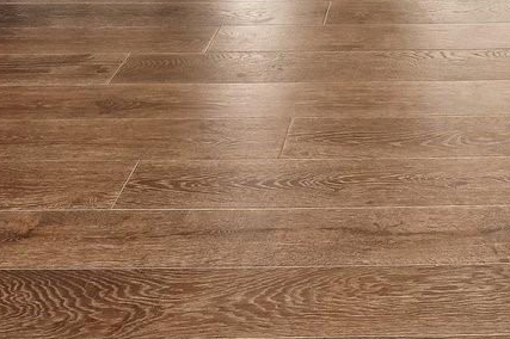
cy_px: -378
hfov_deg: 27.0
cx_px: 467
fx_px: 1019
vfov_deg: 14.8
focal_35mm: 72
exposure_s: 1/10
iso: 400
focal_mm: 10
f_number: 8
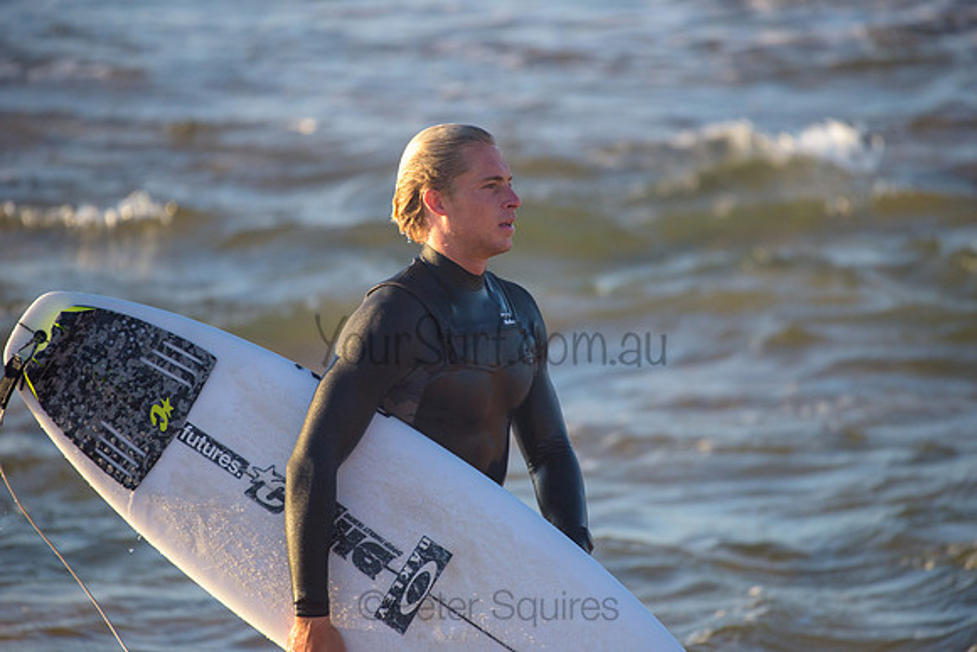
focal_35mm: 500
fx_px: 13572
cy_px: 326
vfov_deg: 2.8
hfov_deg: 4.1
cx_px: 488
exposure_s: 1/2000
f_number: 5.6
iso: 720
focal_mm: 500
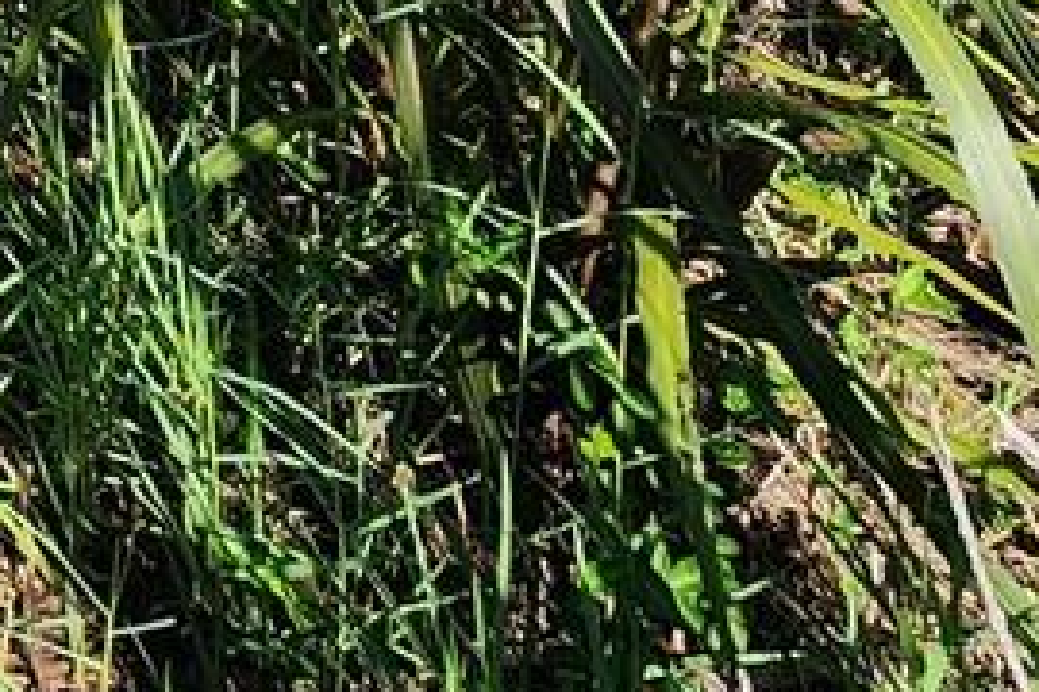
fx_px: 2309
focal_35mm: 80
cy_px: -1469
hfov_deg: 16.6
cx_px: -1204
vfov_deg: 10.6
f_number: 2.2
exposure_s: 1/1339
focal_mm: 2.2
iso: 50
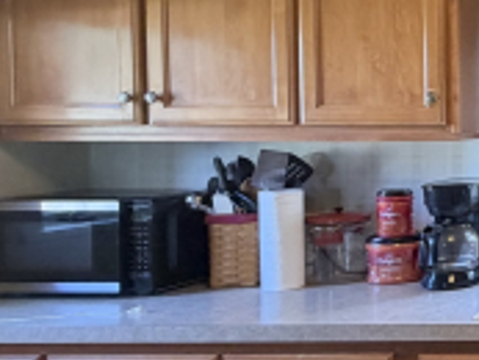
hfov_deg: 24.5
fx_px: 748
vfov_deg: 27.0
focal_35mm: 54
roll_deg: +0.1
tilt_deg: -1.0
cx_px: 771
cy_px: 133
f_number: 2.2
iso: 200
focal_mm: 2.22
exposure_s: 1/60
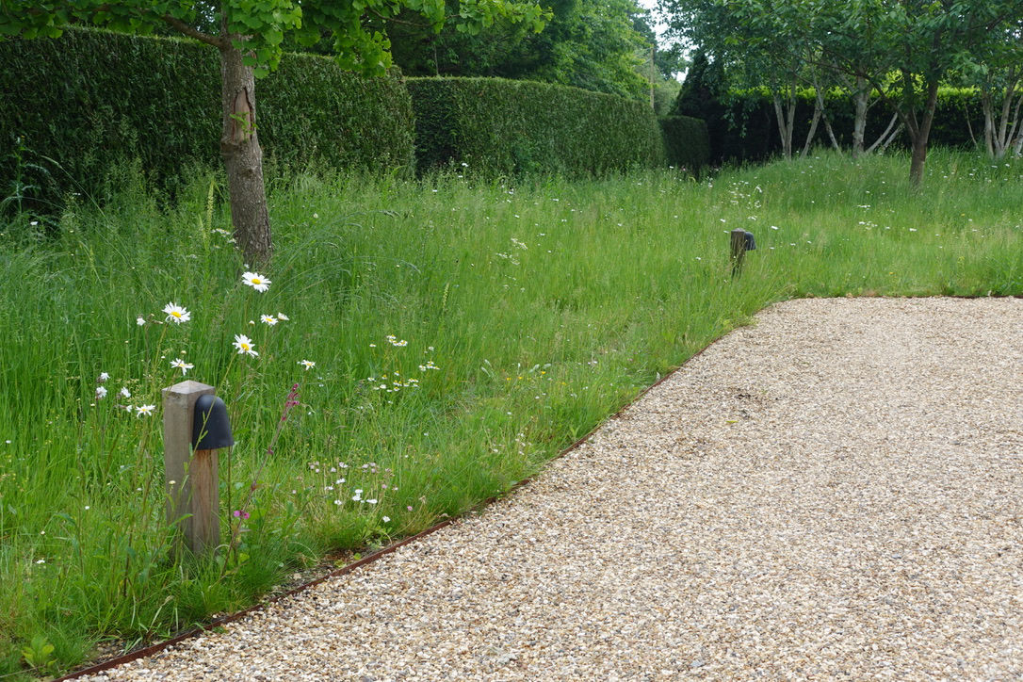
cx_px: 512
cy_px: 341
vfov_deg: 28.1
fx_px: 1364
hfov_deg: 41.1
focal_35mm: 48
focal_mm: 18
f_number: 5.6
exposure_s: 1/160
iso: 125
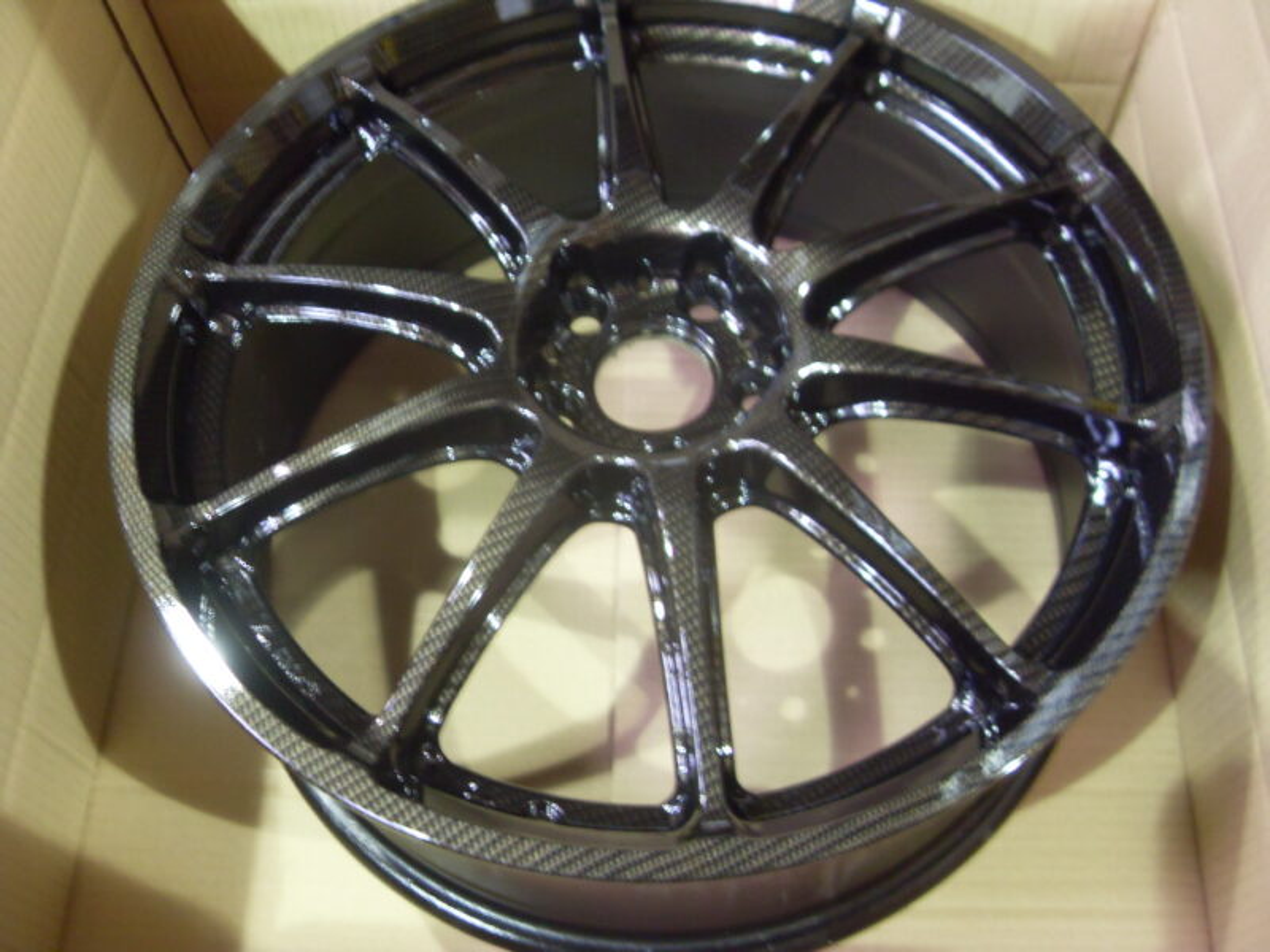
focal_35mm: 35
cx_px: 635
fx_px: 1284
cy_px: 476
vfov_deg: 40.7
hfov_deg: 52.6
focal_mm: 6.3
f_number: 2.8
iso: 200
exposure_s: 1/6
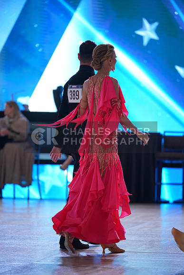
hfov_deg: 8.4
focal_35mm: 164
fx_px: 1256
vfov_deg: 12.5
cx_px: 92
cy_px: 138
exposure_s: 1/400
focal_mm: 164
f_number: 2.8
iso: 500
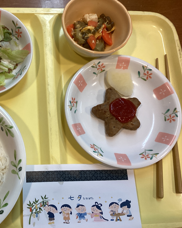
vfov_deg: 44.8
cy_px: 115
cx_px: 36
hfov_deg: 35.3
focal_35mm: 41
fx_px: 276
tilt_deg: -71.9
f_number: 2.4
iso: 80
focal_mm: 3.3
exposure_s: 1/100
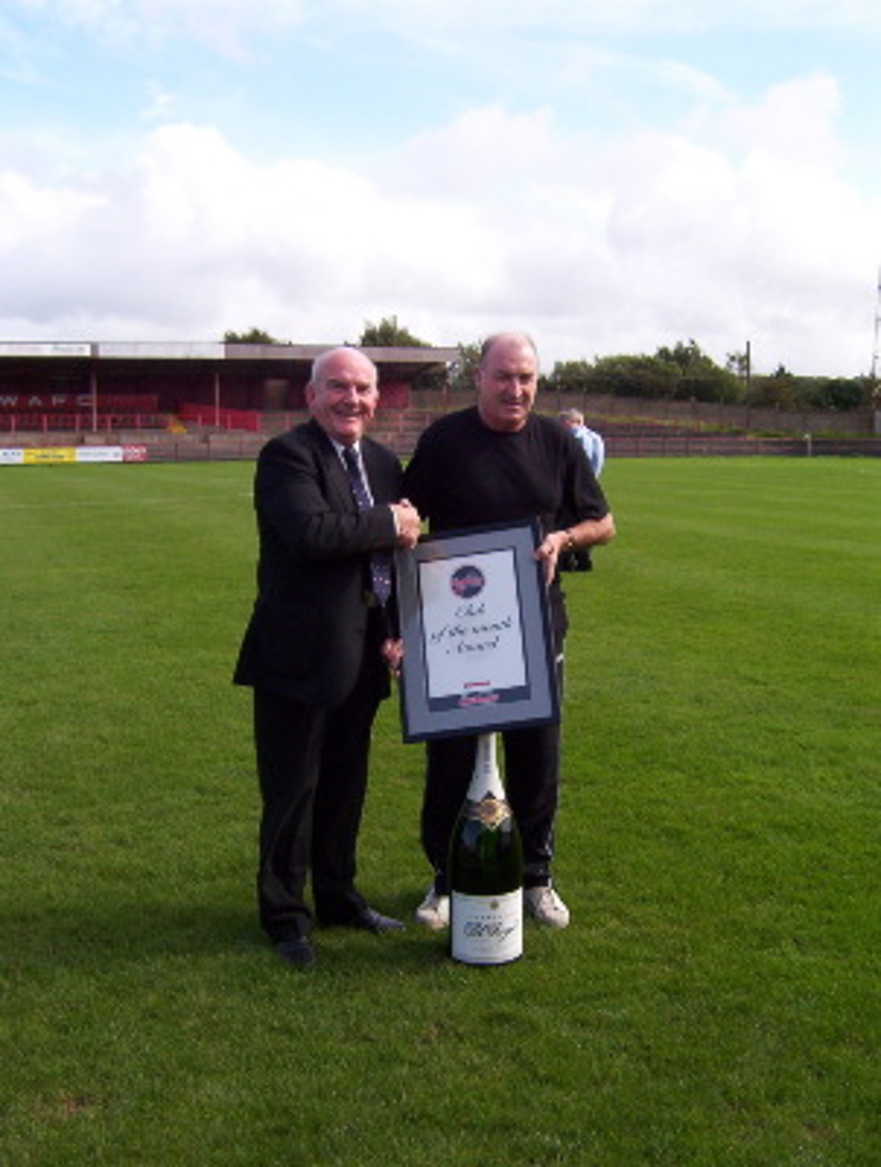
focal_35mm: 36
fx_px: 1216
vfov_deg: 51.2
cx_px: 440
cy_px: 584
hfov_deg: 39.8
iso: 100
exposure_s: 1/368
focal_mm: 5.54
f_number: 5.24
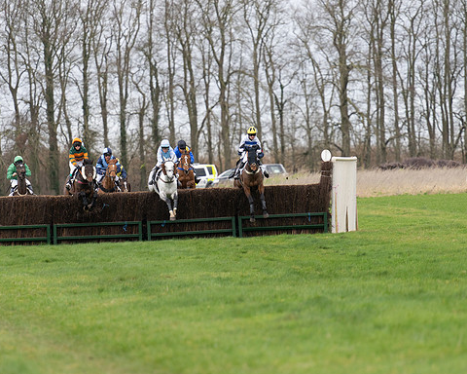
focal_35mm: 476
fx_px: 6579
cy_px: 187
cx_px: 205
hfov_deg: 4.1
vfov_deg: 3.3
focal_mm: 280
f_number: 4
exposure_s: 1/1250
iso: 500
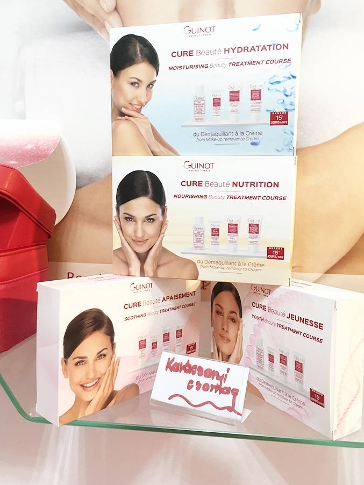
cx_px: 184
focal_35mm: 30
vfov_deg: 59.9
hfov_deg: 46.8
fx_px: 420
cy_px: 238
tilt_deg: -3.0
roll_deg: -2.2
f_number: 2.2
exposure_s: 1/33
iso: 100
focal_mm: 4.15
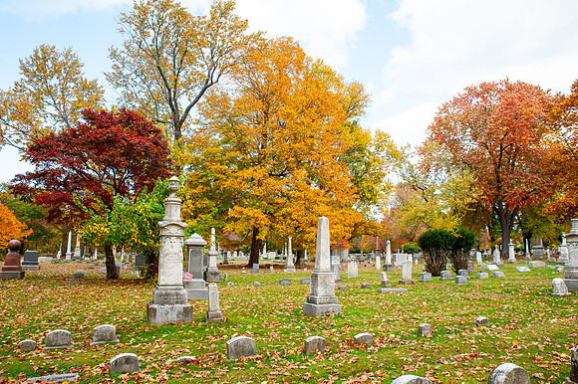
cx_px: 289
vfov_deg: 53.1
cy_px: 192
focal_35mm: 24
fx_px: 385
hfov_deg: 73.8
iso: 400
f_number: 10
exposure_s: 1/160
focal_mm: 24
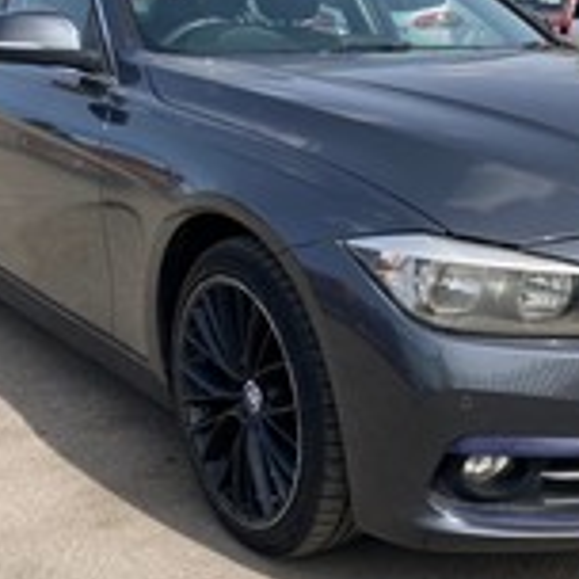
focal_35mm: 57
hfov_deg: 29.8
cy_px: 259
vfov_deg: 30.0
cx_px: 389
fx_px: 1079
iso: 20
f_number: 1.8
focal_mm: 3.99
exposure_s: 1/1279
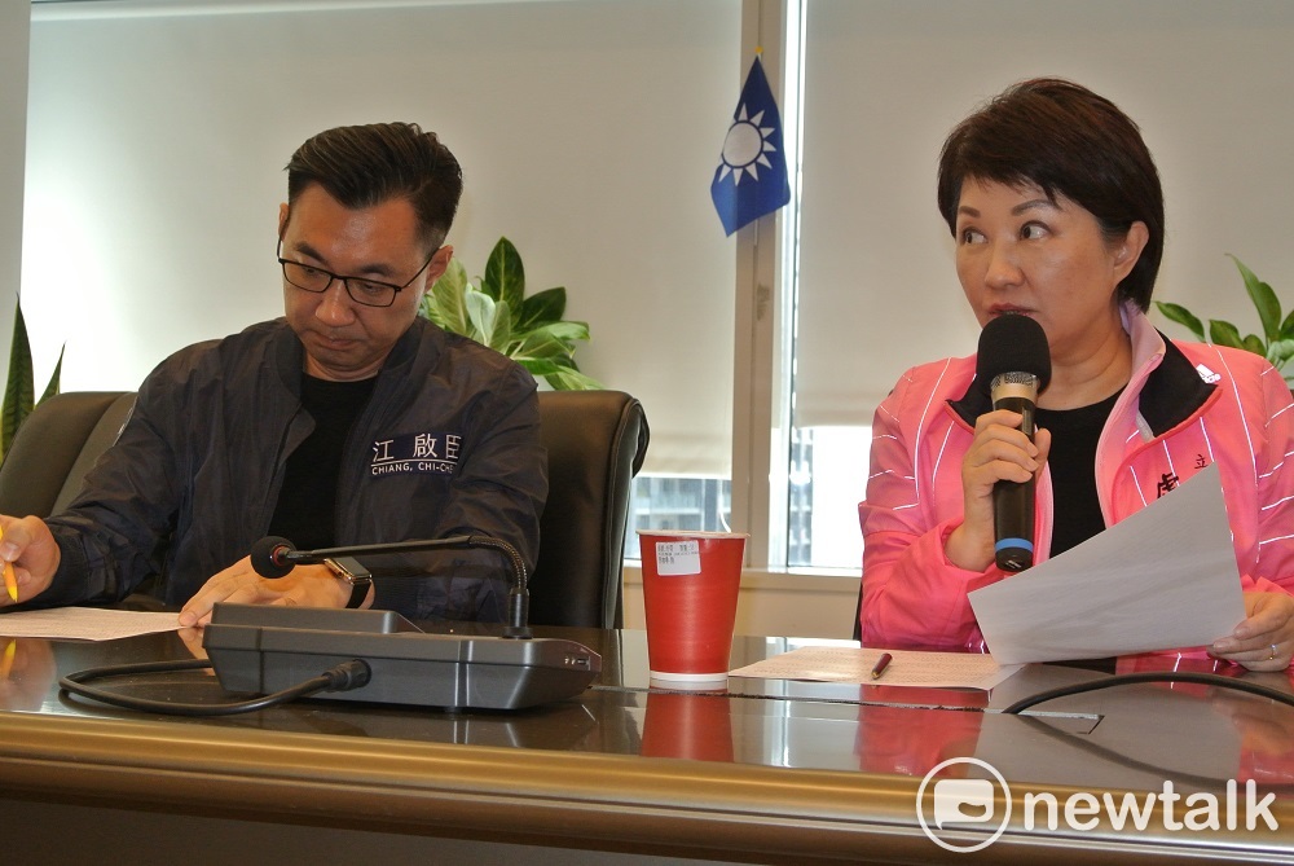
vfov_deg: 24.2
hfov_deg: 35.6
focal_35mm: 56
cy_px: 433
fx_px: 2015
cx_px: 647
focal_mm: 21.1
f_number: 5
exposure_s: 1/60
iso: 640
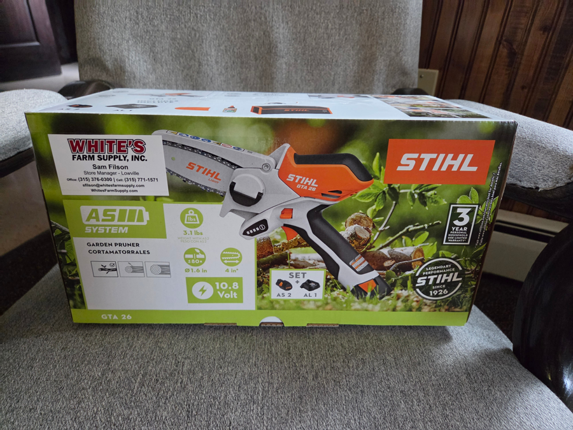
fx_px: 381
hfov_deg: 73.9
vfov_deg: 58.9
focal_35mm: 23
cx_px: 286
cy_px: 215
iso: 1600
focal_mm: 5.4
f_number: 1.8
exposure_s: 1/120
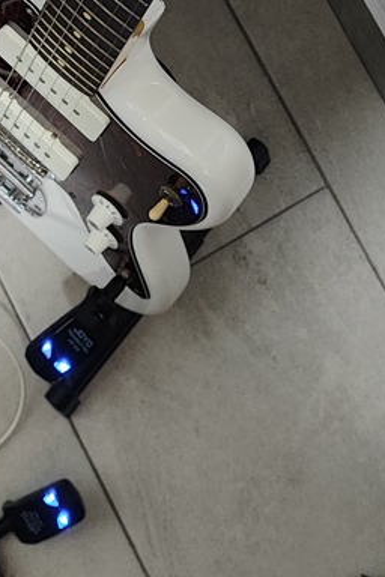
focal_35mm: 78
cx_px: 250
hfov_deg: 17.5
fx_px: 1251
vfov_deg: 23.9
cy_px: -96
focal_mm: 5.89
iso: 1253
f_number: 1.89
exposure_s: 1/30
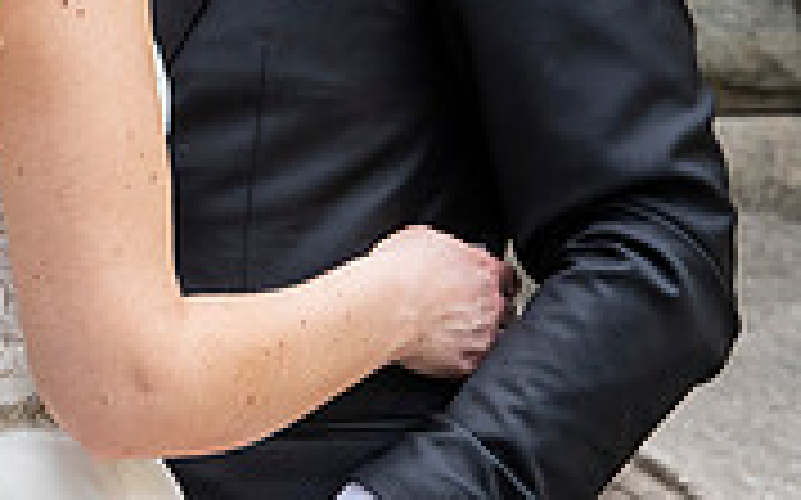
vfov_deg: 2.8
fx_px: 10144
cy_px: -92
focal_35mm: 465
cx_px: 18
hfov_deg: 4.5
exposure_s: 1/1000
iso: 1000
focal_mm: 140
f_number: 5
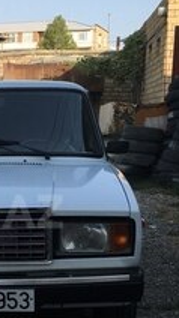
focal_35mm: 74
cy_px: 212
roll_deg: -1.0
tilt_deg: -8.4
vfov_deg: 28.4
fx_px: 625
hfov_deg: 15.5
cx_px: -53
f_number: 2.2
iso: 25
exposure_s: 1/785
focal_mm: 4.15
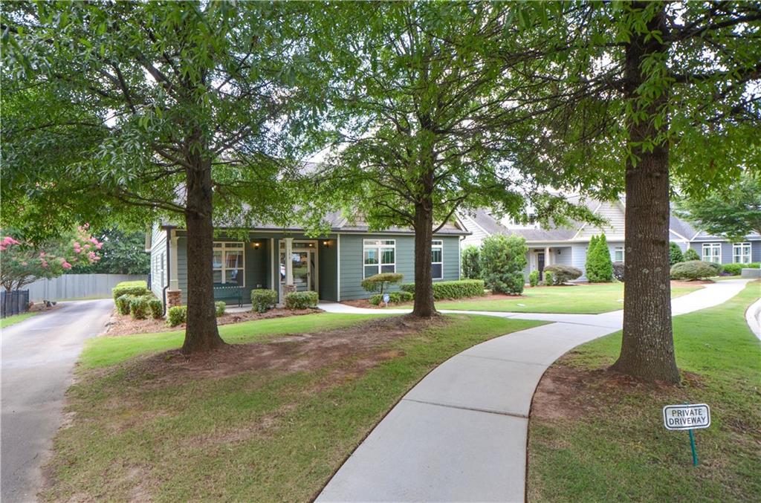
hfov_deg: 90.2
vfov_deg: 67.1
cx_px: 380
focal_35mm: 18
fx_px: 380
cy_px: 252
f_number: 5.6
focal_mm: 12
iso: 320
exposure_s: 1/125
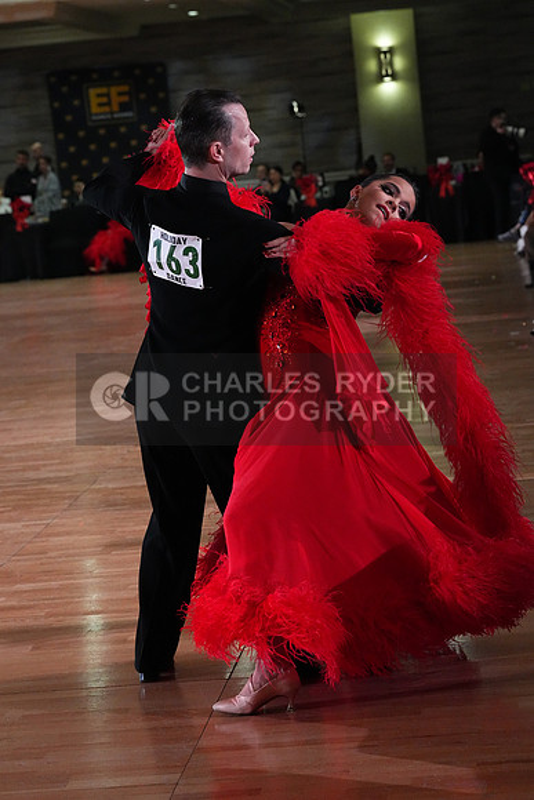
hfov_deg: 13.7
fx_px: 2223
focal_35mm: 100
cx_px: 267
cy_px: 400
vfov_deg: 20.4
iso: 10000
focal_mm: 100
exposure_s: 1/400
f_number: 7.1
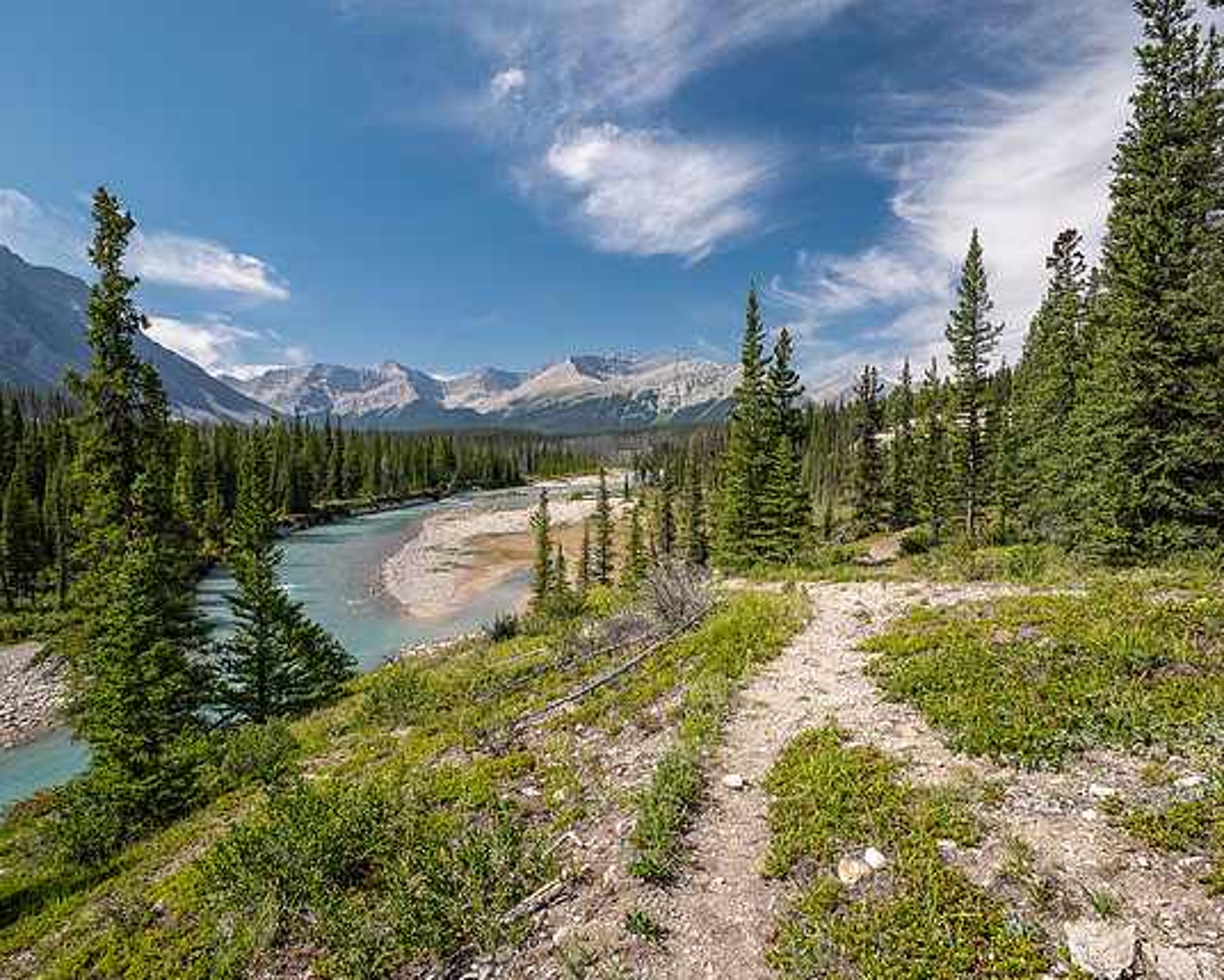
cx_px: 587
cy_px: 495
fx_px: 688
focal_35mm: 19
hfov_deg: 83.2
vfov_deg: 70.9
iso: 200
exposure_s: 1/100
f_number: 8
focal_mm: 9
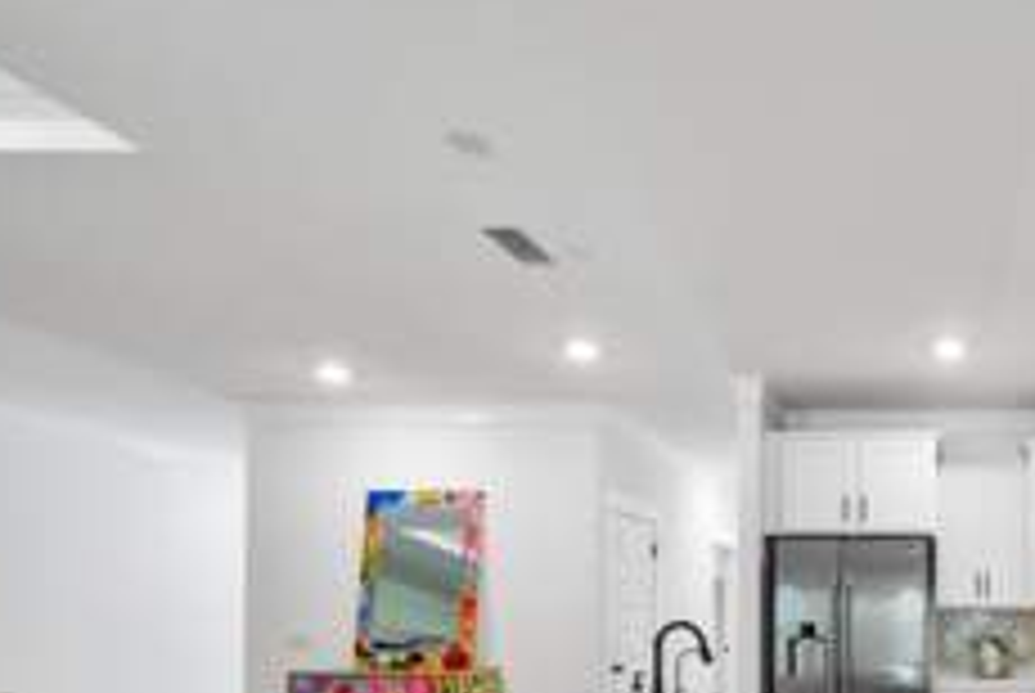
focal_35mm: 25
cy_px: 621
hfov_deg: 59.8
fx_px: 720
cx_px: 945
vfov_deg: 46.5
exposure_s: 1/4
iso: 640
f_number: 7.1
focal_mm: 12
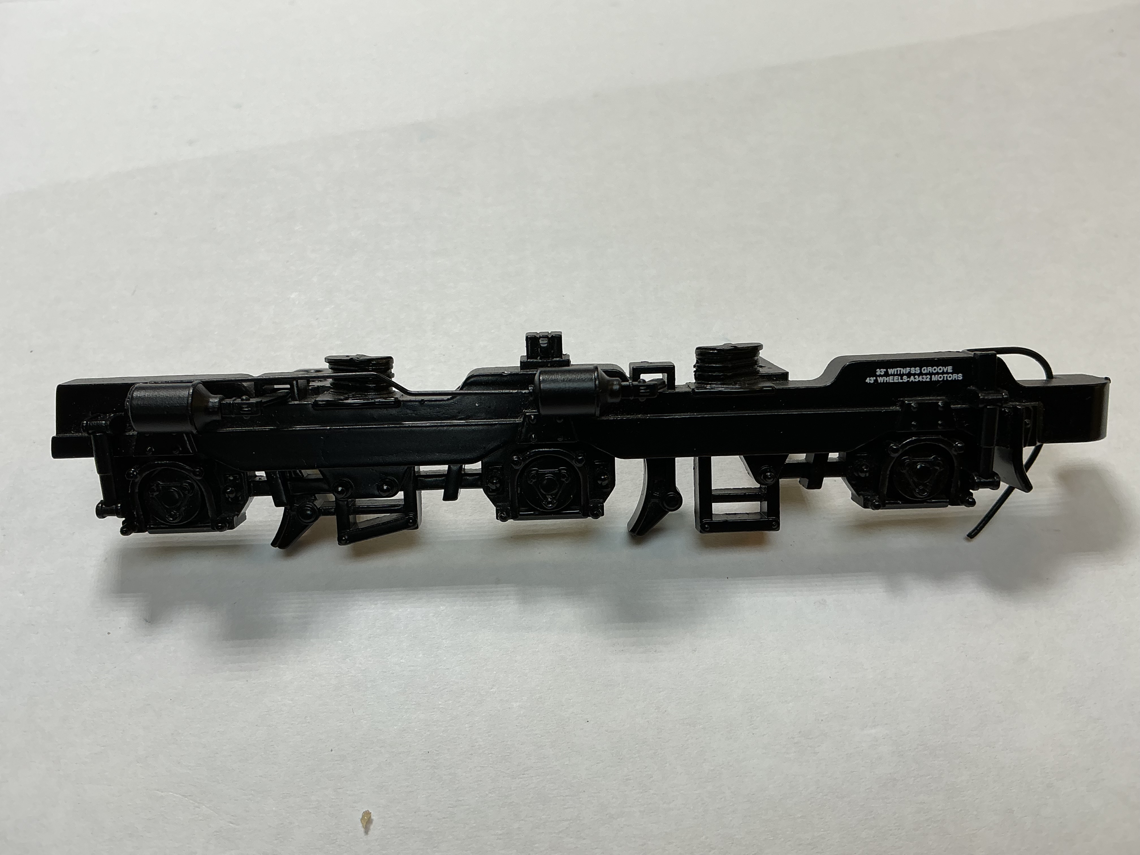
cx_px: 570
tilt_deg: -57.8
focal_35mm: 29
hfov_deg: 61.7
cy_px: 428
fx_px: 955
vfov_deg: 48.2
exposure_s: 1/146
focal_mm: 3
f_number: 1.8
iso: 20
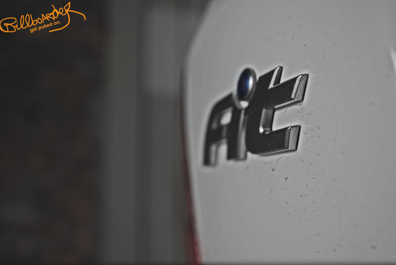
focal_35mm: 27
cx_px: 198
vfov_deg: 48.1
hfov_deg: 67.3
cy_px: 132
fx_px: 297
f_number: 3.5
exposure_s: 1/30
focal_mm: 18
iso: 360
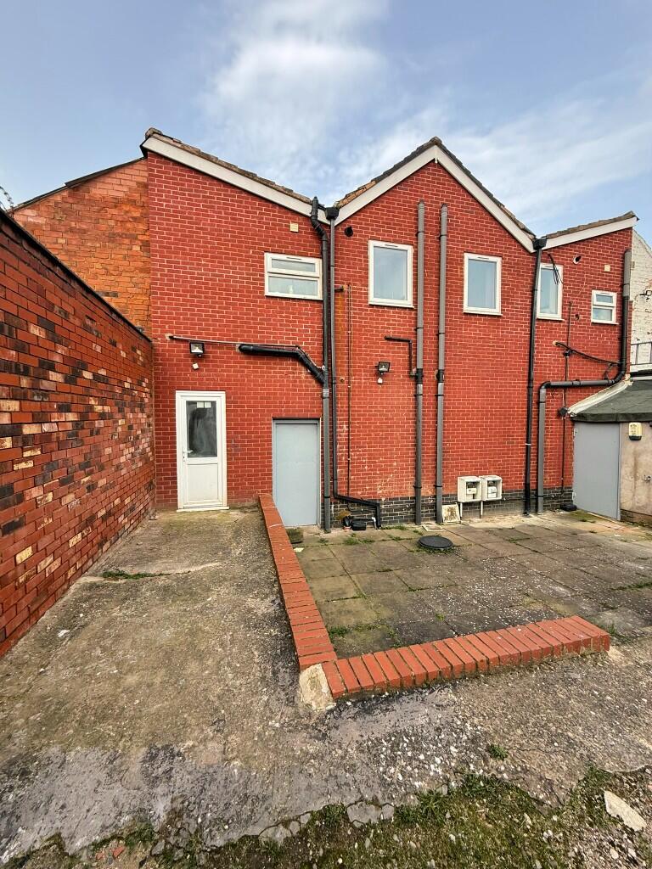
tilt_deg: -2.5
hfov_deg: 85.7
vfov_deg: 102.1
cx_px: 326
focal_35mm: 14
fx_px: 352
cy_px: 434
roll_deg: -0.3
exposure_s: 1/266
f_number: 2.2
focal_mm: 2.22
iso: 50
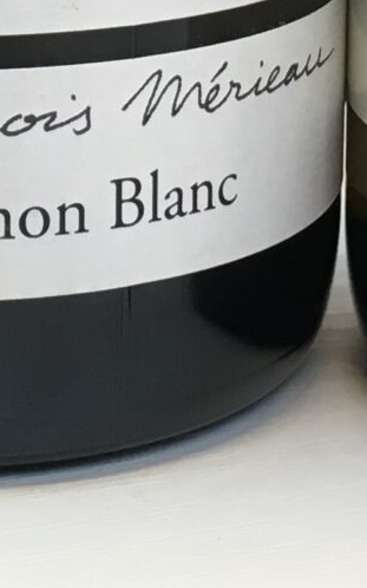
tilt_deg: -6.0
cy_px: -345
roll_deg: +0.0
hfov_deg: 8.2
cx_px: -119
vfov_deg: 12.5
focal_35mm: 158
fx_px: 2530
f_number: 2.2
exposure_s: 1/33
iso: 64
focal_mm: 4.15
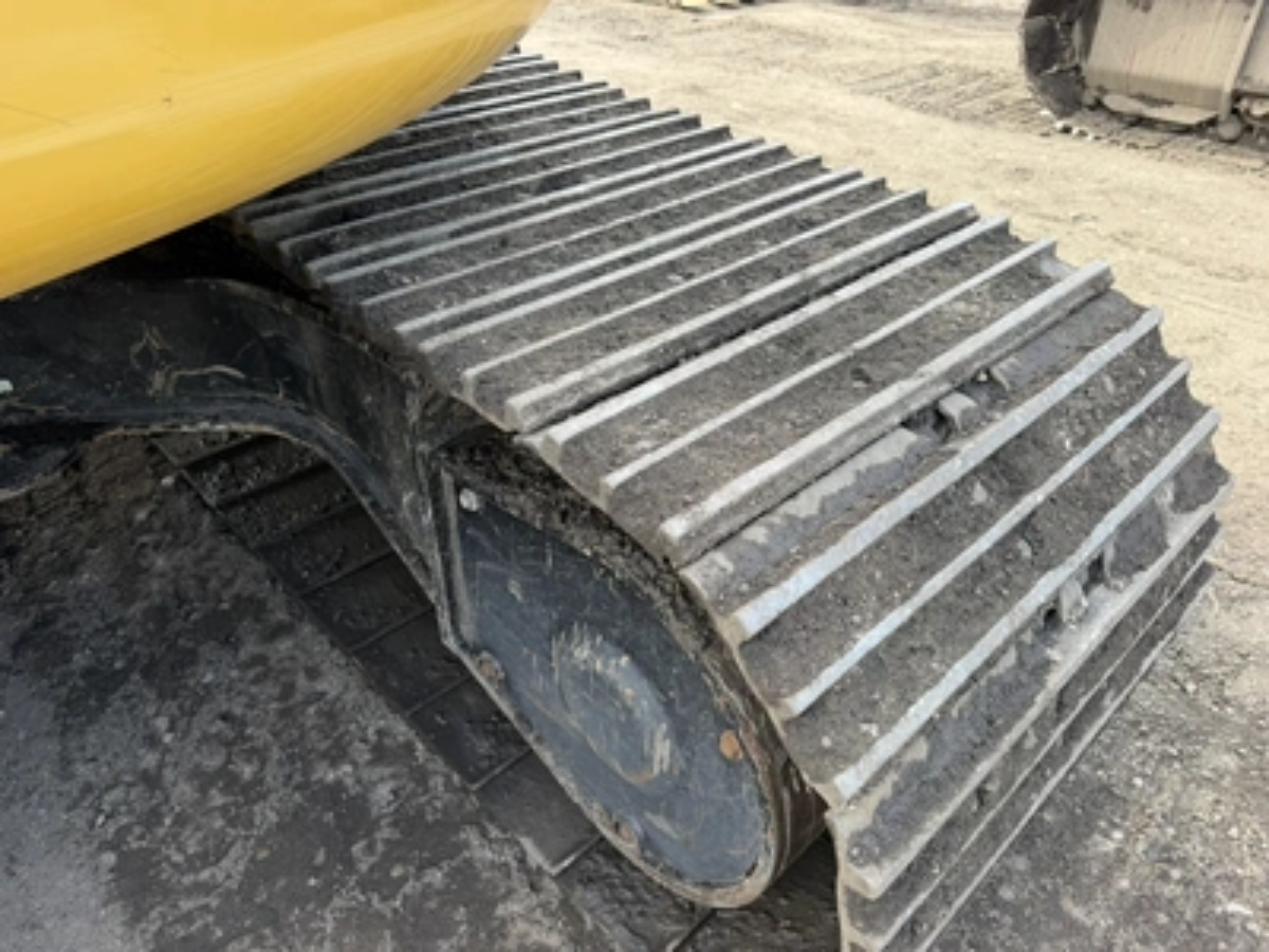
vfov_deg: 56.8
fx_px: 880
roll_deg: +0.4
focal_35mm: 24
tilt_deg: -34.5
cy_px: 476
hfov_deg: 71.6
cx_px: 634
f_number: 1.78
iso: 64
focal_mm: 6.76
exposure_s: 1/182
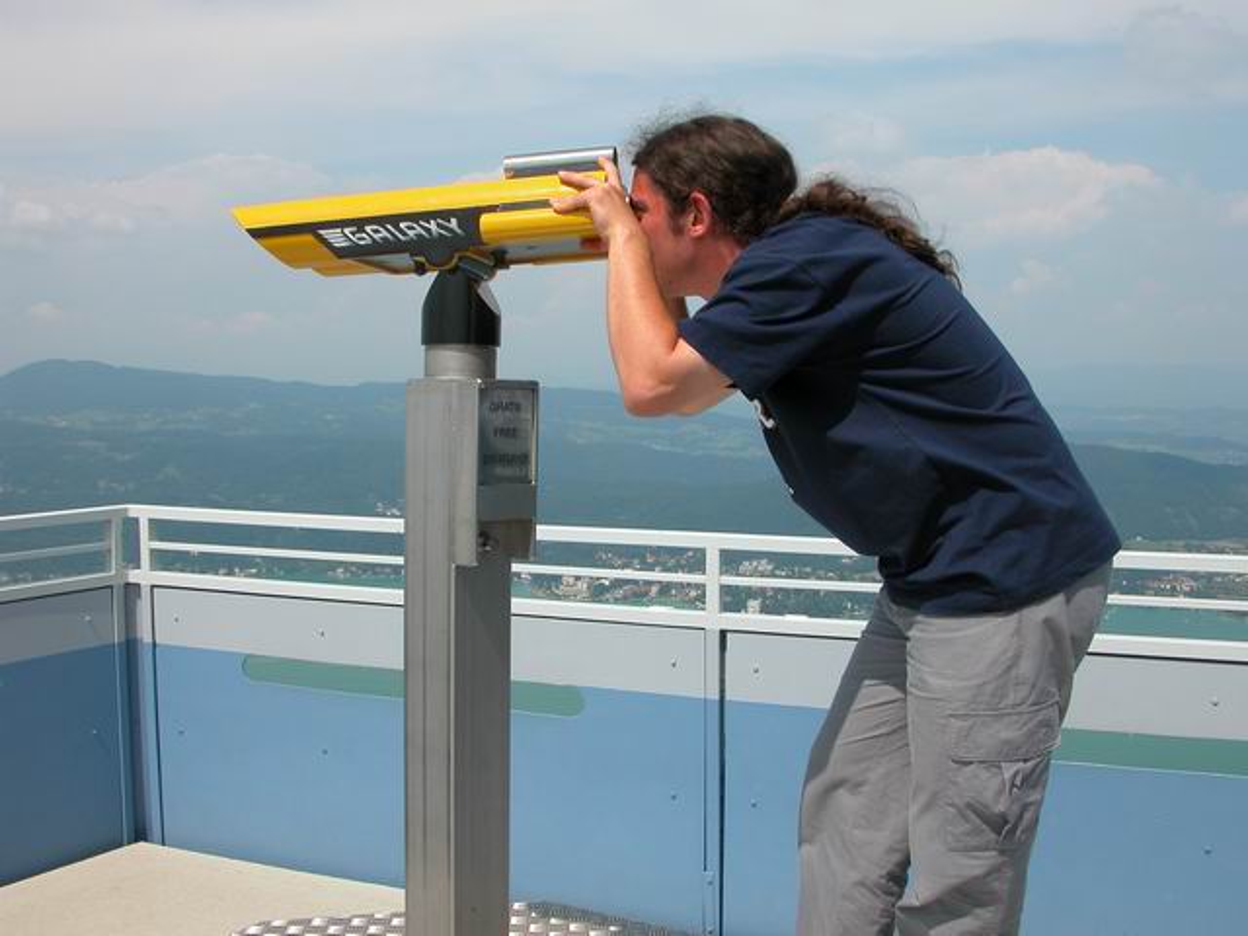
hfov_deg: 52.6
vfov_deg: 40.7
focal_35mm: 35
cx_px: 624
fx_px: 1262
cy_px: 468
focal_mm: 8.9
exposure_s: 1/424
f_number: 6.3
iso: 100
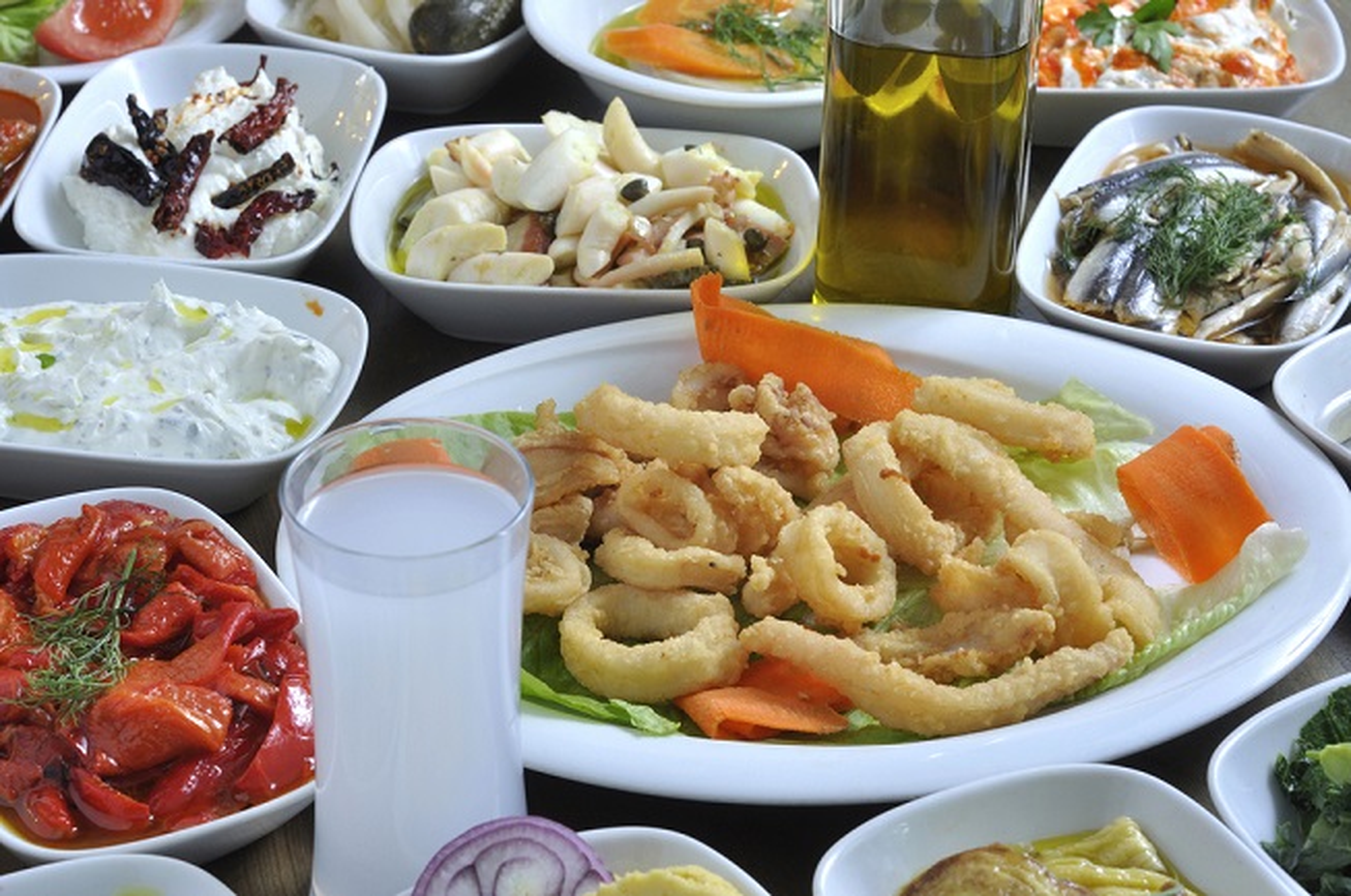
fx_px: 2810
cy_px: 448
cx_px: 676
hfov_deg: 27.0
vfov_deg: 18.1
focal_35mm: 75
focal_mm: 50
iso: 200
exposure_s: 1
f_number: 10
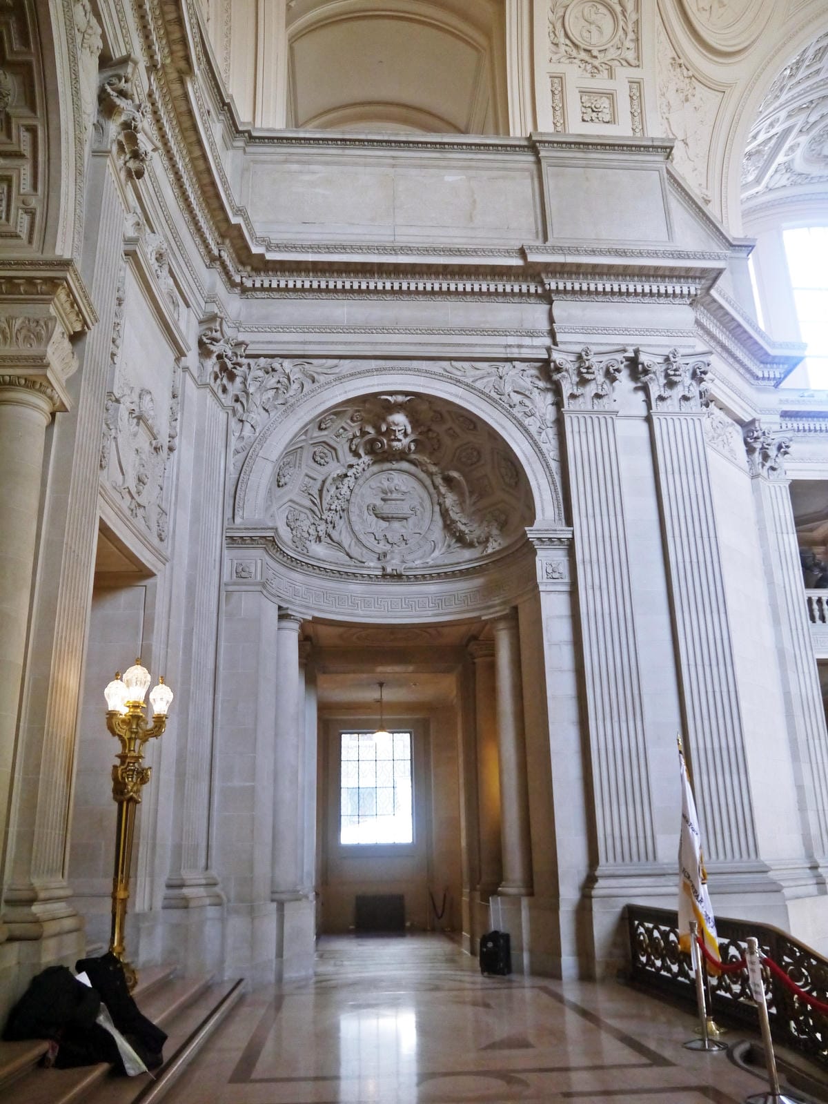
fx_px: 893
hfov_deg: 49.7
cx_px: 414
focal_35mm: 28
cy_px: 552
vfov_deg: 63.4
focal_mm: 14
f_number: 3.5
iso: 1000
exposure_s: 1/125
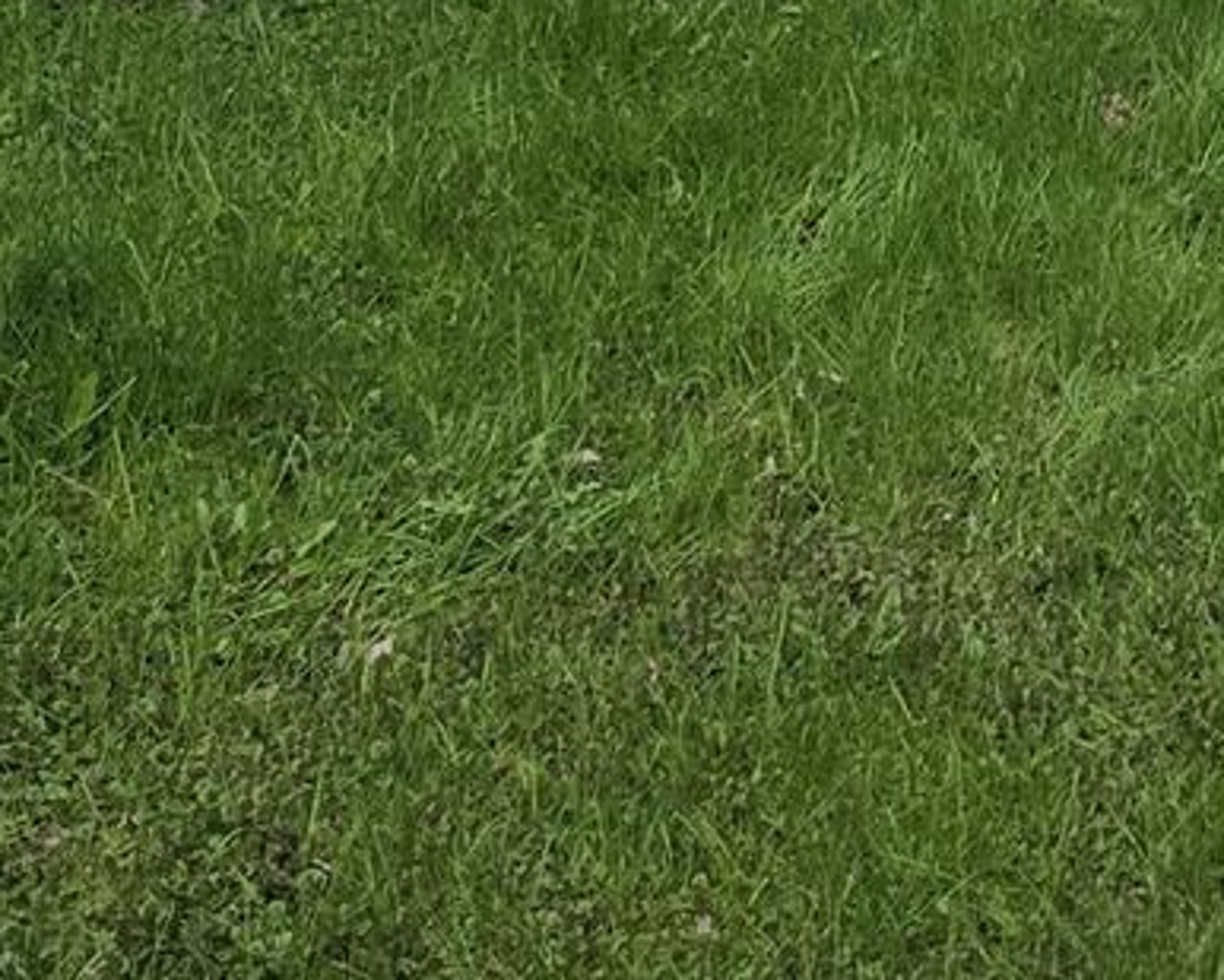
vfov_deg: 10.2
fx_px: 4855
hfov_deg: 13.7
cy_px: -1303
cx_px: 1712
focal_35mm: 134
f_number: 1.7
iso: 12
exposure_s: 1/516
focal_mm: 6.3
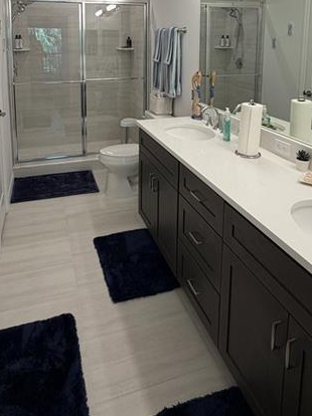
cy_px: 84
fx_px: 313
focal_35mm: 26
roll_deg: +0.2
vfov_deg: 61.8
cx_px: 134
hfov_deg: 52.8
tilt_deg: -8.0
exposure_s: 1/120
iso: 125
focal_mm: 2.22
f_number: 2.2
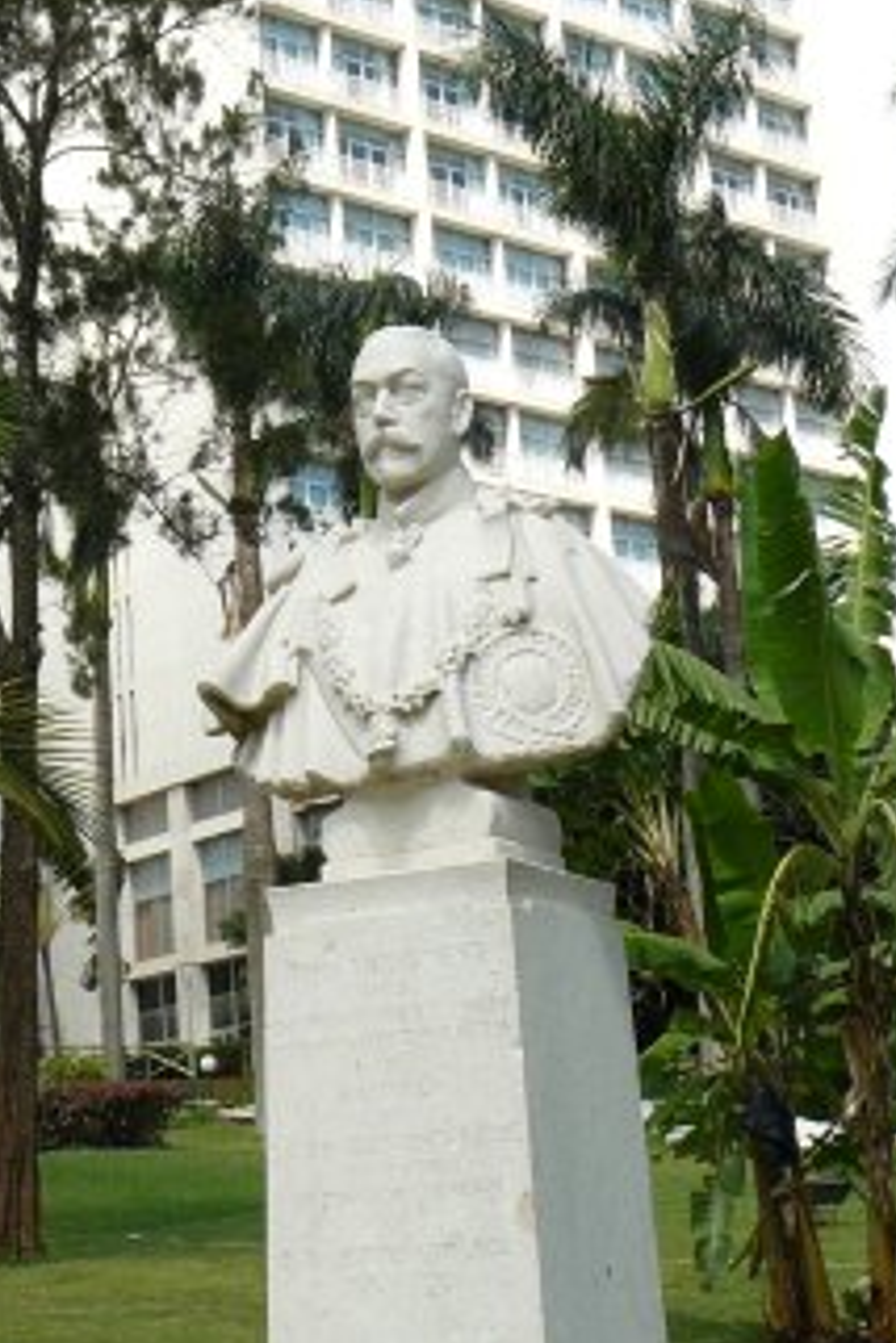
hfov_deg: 19.4
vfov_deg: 28.8
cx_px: 339
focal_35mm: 70
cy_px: 527
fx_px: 2613
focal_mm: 6
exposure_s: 1/250
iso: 100
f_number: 5.6
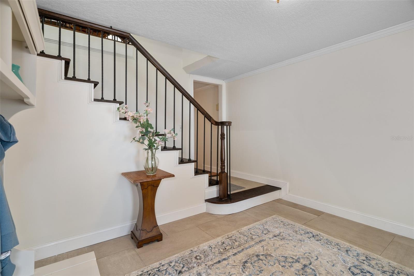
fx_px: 195
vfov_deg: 70.4
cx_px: 207
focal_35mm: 17
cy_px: 138
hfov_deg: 93.3
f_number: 8
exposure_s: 2.5
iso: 320
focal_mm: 17
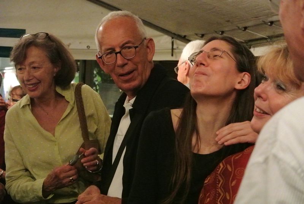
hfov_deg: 25.0
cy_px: 102
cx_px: 152
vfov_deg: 16.9
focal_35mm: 81
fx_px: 685
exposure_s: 1/200
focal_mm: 30
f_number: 5
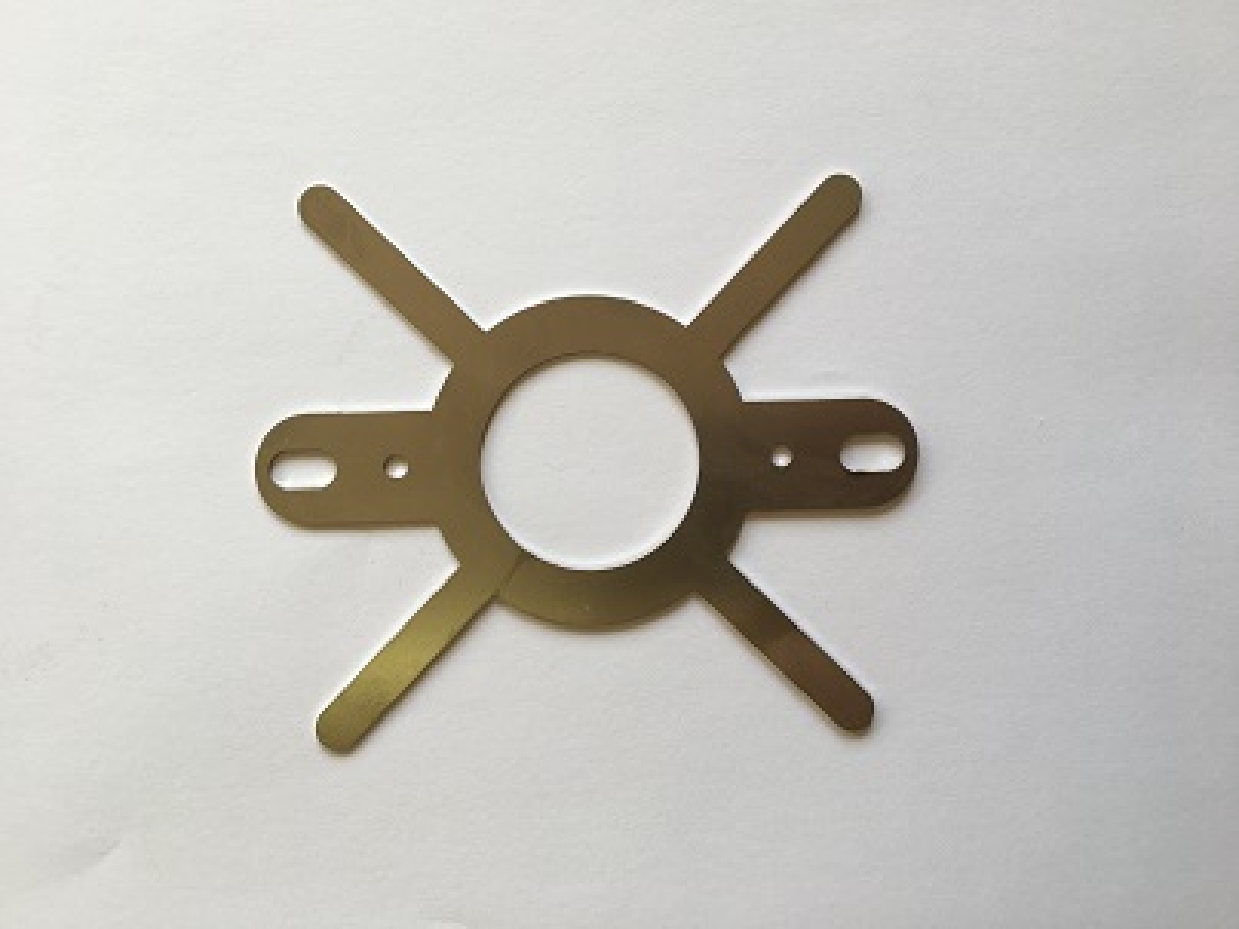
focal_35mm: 29
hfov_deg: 61.7
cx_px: 620
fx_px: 1038
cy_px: 464
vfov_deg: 48.2
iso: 25
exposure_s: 1/100
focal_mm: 4.15
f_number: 2.2
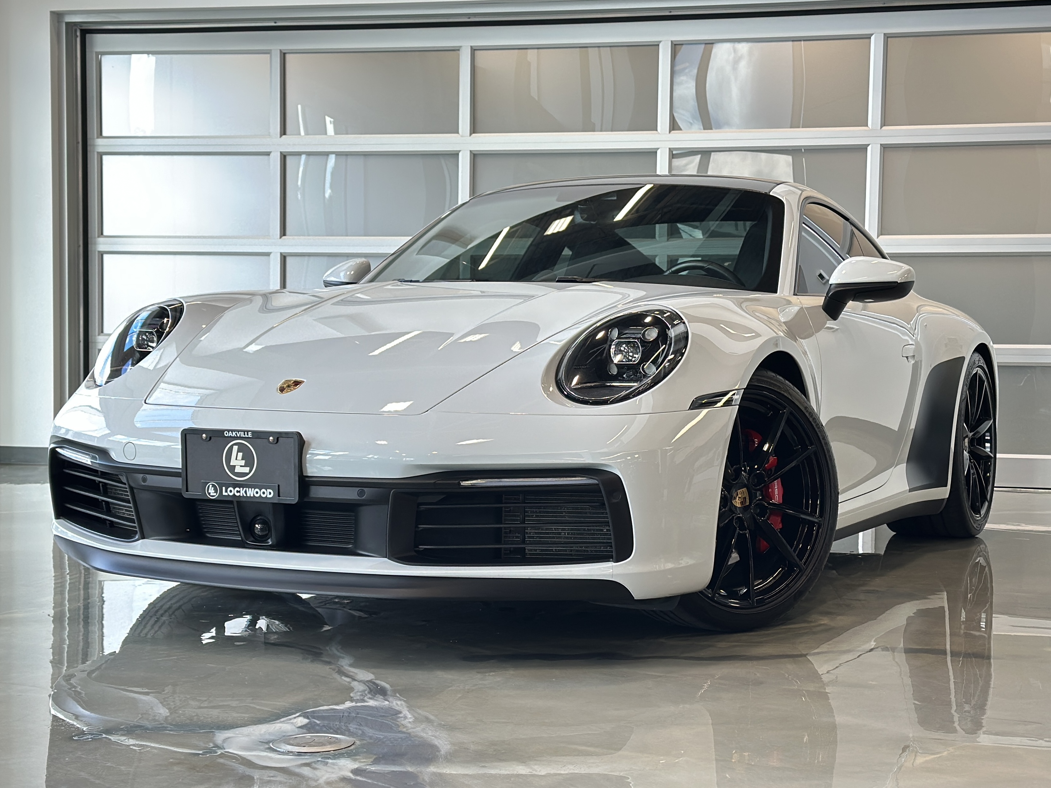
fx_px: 1457
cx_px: 526
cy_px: 394
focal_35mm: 48
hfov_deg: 39.7
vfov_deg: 30.3
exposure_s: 1/83
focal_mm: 6.86
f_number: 1.78
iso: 125
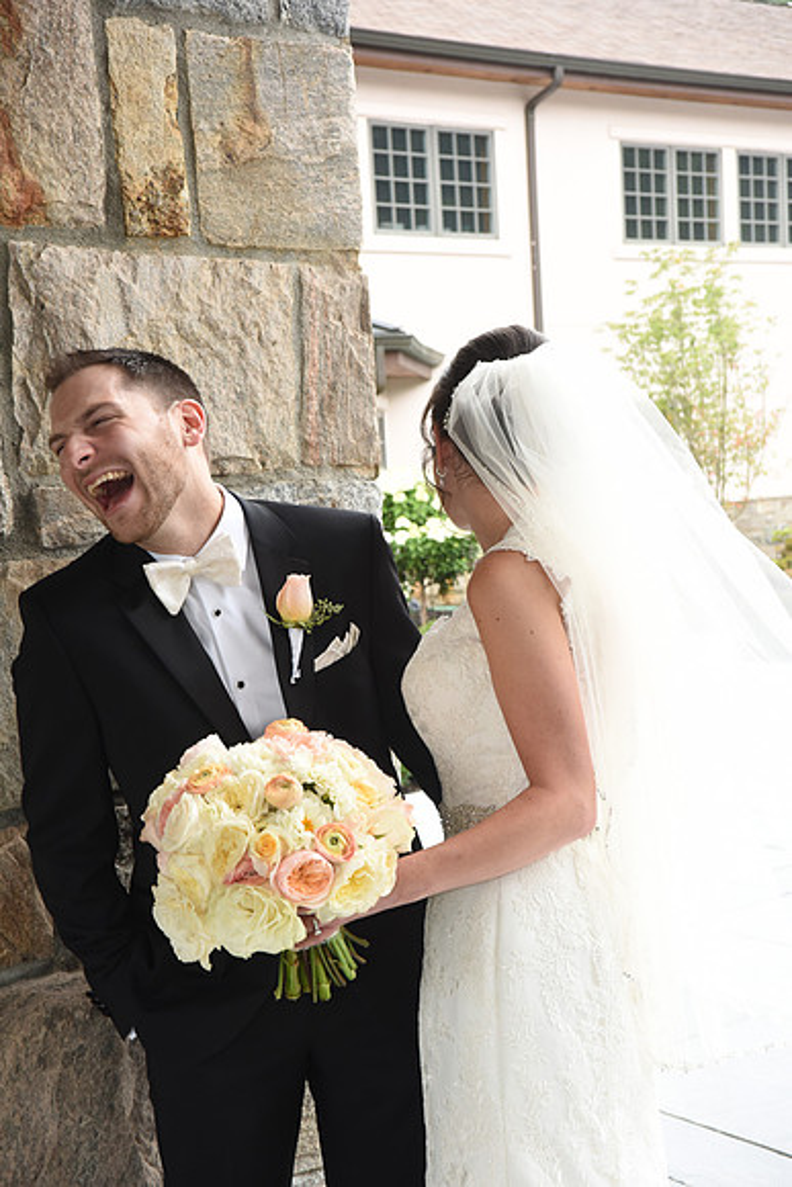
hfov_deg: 24.6
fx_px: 1814
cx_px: 396
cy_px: 594
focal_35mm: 55
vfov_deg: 36.2
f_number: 9
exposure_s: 1/125
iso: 1000
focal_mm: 55
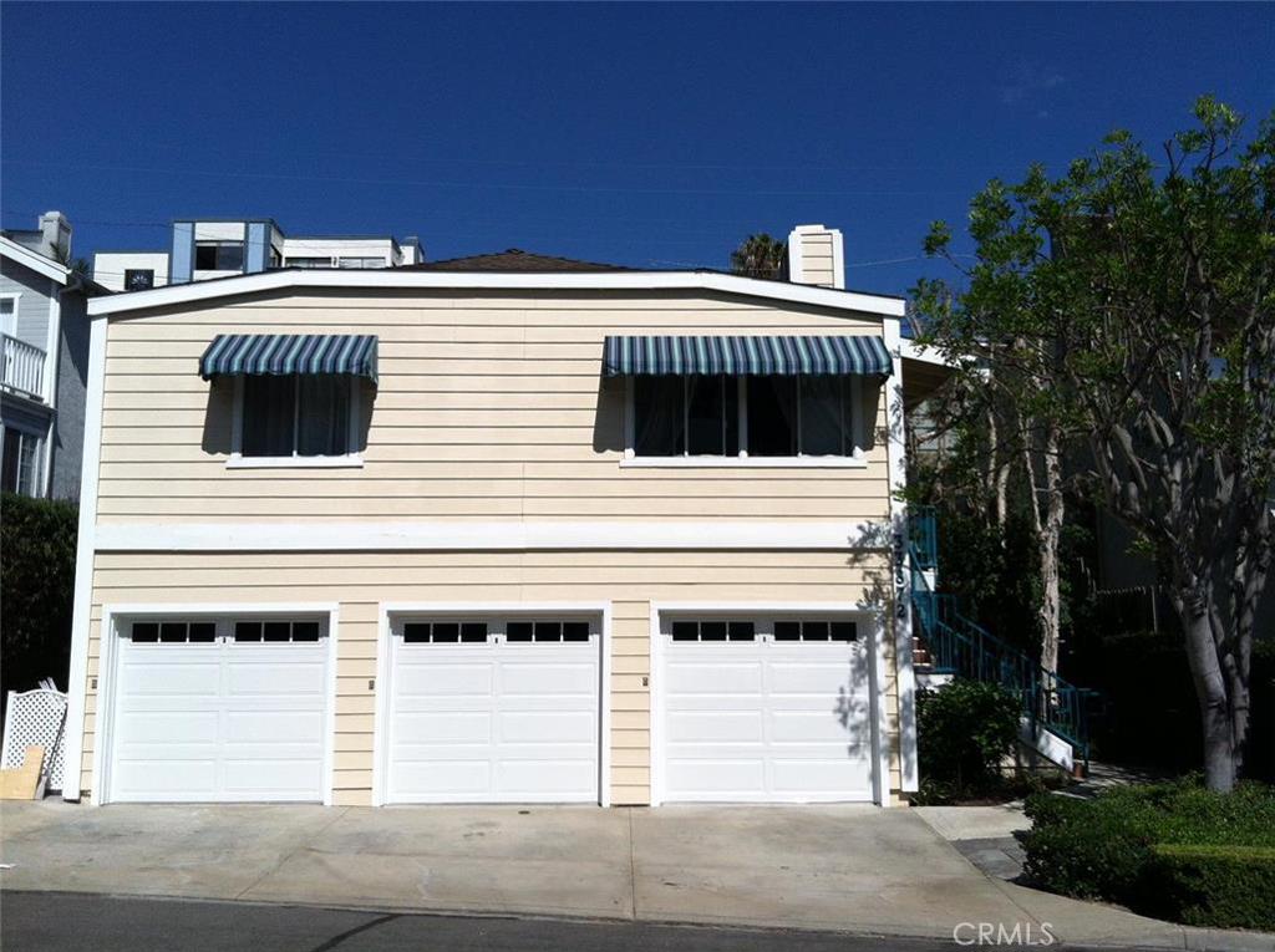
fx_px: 1287
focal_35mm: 35
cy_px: 476
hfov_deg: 52.7
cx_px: 638
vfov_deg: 40.6
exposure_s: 1/4286
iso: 80
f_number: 2.8
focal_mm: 3.85
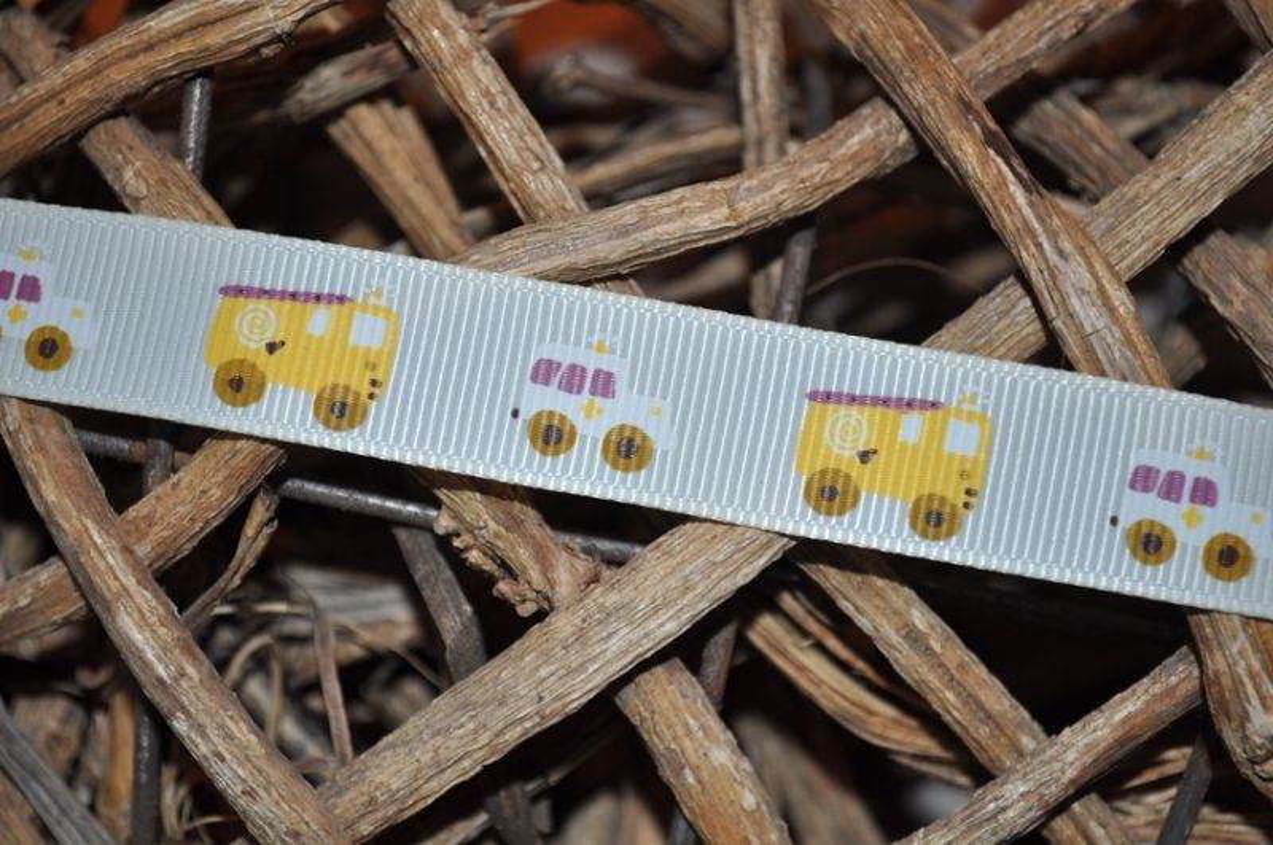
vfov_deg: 19.7
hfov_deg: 29.3
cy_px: 422
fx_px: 2436
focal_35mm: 69
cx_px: 636
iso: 200
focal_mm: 46
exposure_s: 1/60
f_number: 5.3
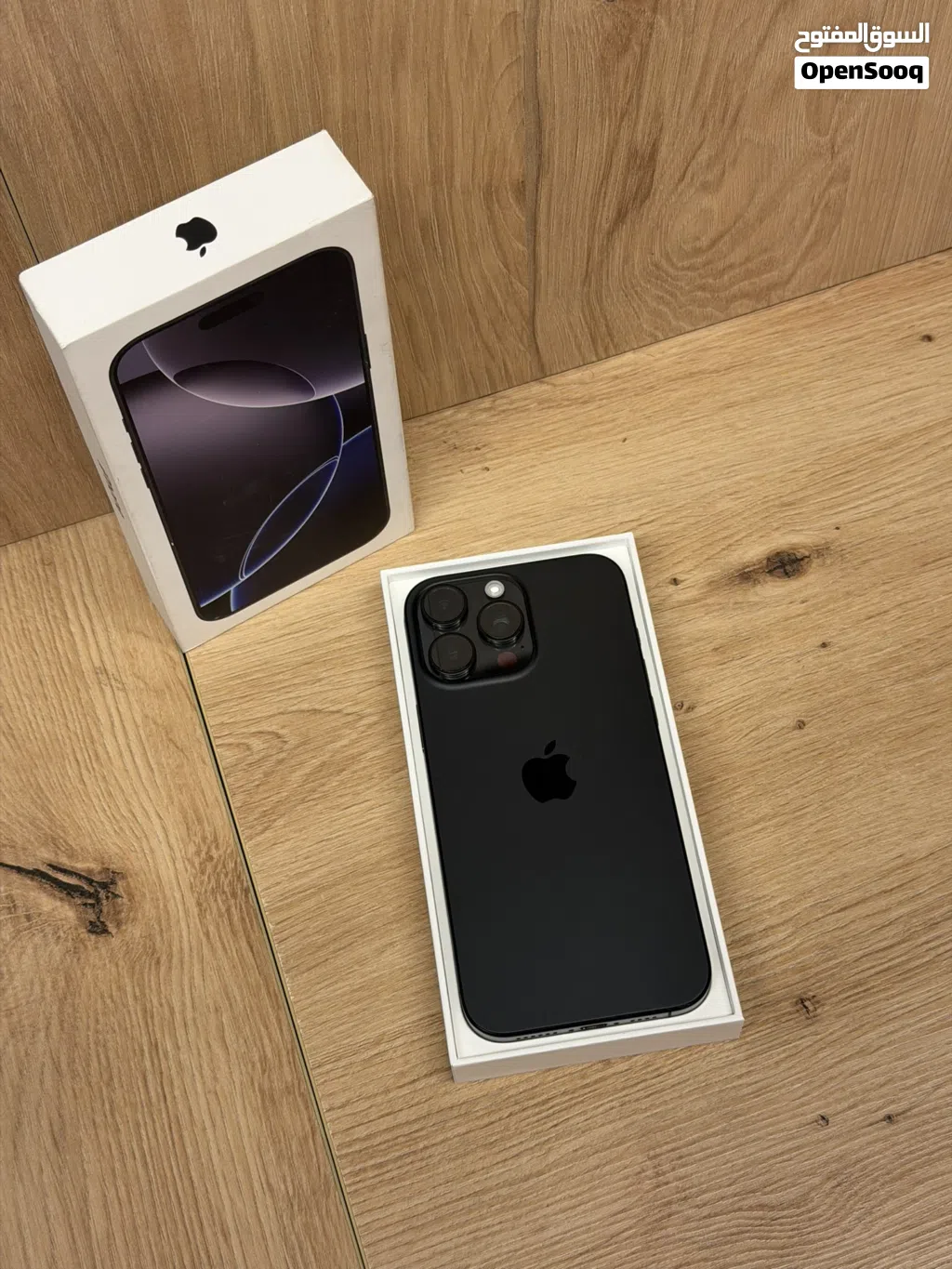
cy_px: 634
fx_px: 1760
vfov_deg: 39.7
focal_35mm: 48
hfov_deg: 30.3
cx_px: 476
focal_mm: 6.76
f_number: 1.78
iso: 100
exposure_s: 1/50
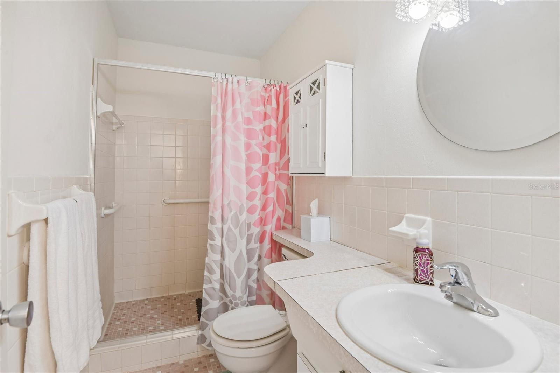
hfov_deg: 90.0
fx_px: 280
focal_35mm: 18
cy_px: 186
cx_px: 280
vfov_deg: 67.4
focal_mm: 18
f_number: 8
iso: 400
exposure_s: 1/4
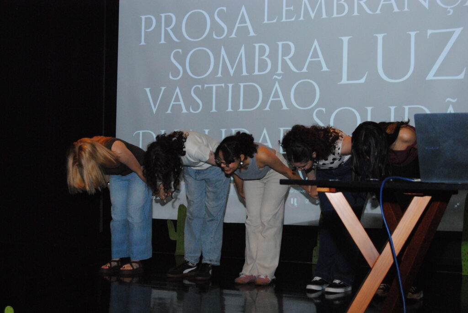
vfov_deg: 22.7
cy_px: 156
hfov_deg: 33.4
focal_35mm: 60
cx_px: 234
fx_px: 781
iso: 1600
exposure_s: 1/50
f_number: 5.6
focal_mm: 40
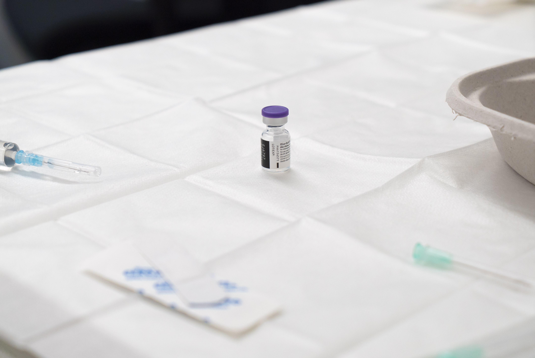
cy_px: 179
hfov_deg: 28.8
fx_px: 1041
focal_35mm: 70
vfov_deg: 19.5
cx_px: 268
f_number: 5.6
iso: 800
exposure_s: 1/100
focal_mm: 70
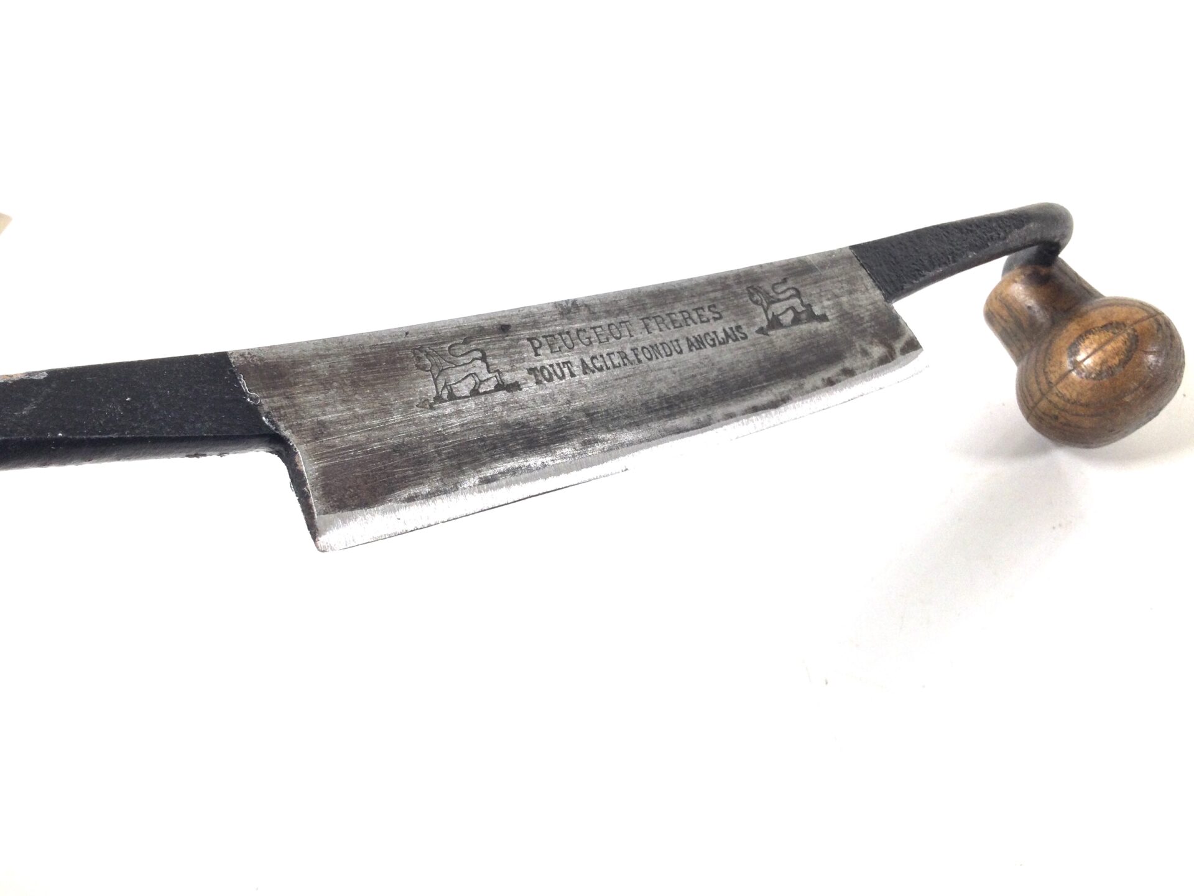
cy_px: 448
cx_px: 597
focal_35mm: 31
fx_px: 1069
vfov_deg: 45.4
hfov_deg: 58.4
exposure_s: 1/145
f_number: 2.4
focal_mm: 3.3
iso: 25
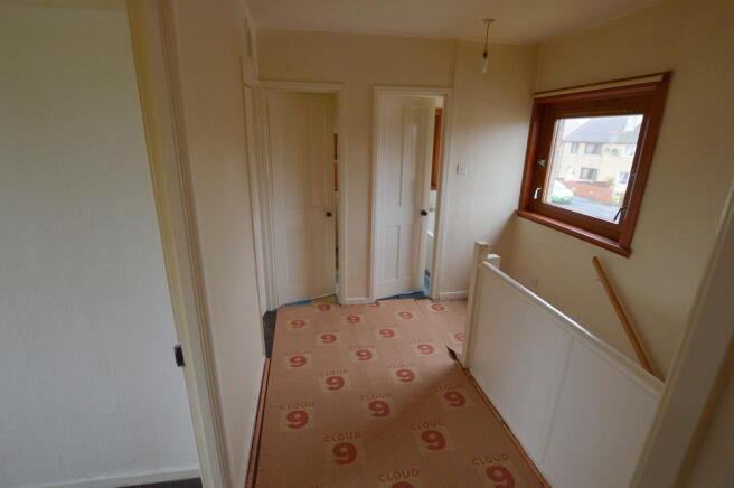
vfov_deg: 77.2
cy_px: 244
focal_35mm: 15
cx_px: 367
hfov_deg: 100.4
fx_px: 306
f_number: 5
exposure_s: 1/100
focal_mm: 10
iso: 400
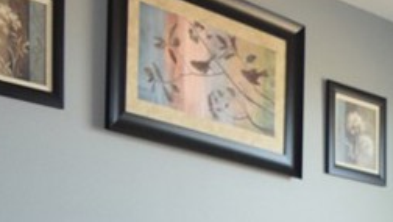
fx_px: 1199
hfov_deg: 16.9
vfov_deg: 9.6
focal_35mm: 115
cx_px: 585
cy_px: 482
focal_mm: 18
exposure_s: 1/80
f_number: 4.5
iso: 800
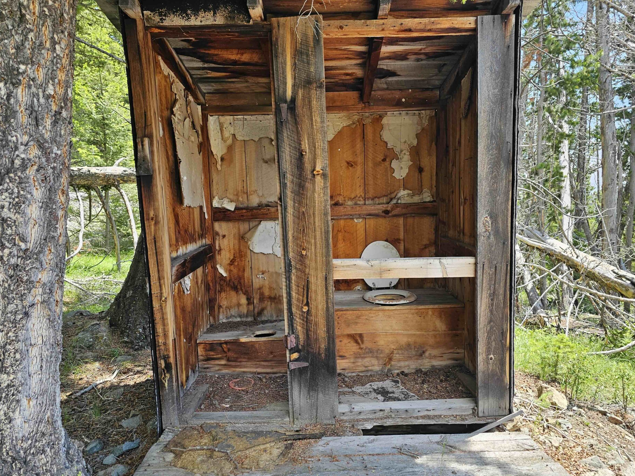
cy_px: 258
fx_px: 459
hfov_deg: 69.4
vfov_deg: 54.8
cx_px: 332
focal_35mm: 25
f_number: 1.7
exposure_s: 1/180
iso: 20
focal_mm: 6.3
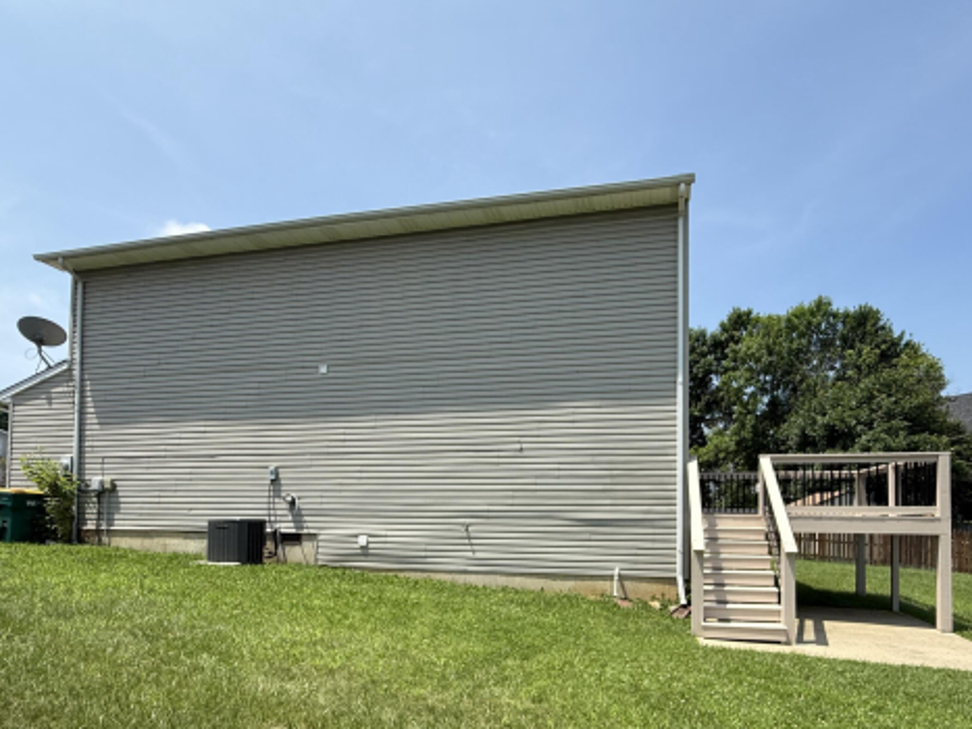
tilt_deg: +3.5
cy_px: 498
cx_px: 538
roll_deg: -0.1
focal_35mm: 20
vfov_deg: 63.9
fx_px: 561
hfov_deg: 81.5
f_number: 2.2
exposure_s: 1/1534
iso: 50
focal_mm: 2.22
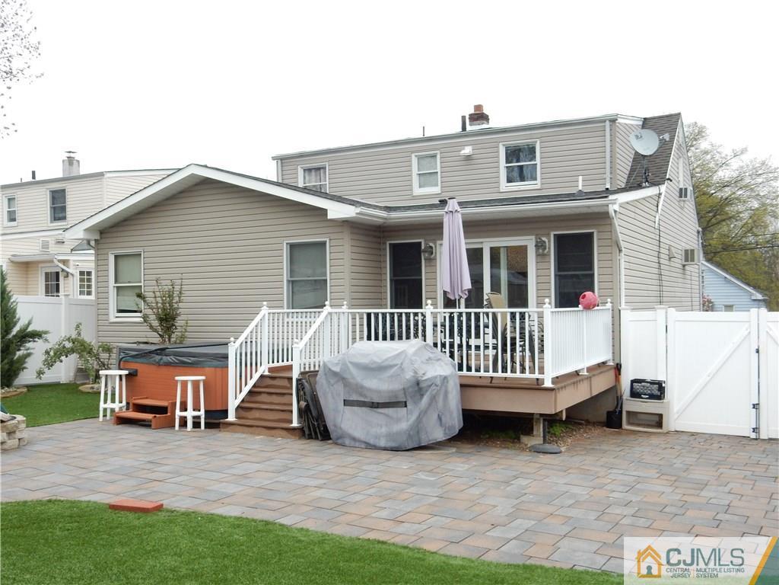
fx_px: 810
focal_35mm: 36
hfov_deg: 51.4
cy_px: 292
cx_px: 390
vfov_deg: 39.7
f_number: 4
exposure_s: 1/250
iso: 280
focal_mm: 6.4
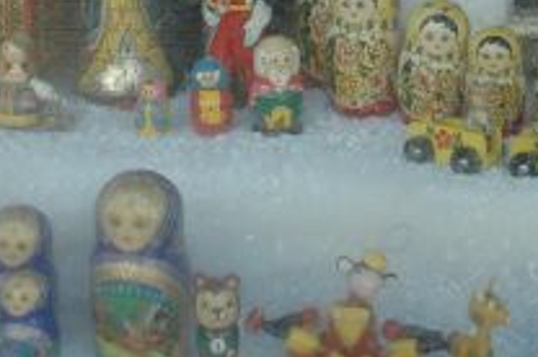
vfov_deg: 10.6
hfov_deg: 16.4
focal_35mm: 125
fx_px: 1865
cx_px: 242
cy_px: -178
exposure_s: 1/125
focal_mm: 24
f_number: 5.6
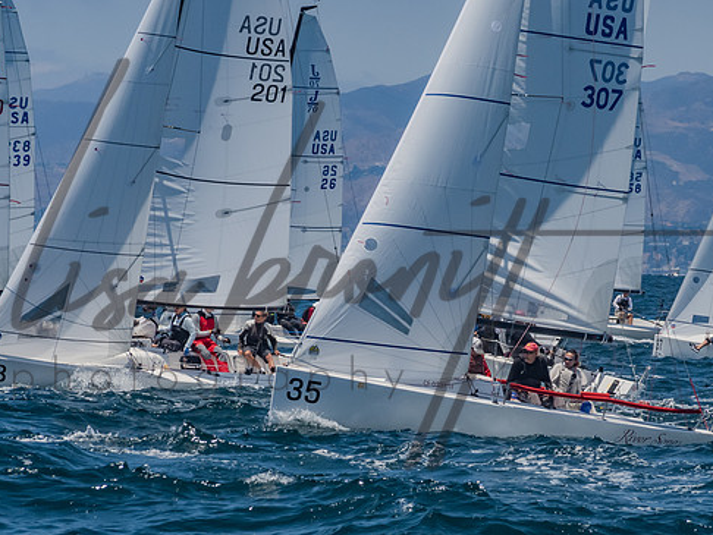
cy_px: 313
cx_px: 385
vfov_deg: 3.5
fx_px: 8655
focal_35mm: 420
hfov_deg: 4.7
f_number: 14
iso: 640
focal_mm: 220
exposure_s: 1/1250
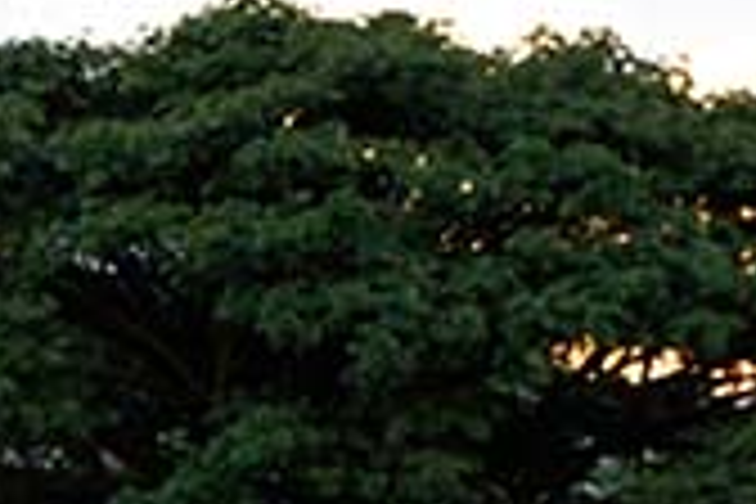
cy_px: 1188
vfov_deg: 7.4
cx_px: -819
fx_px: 3651
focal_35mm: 174
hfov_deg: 10.7
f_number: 8
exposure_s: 1/200
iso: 4000
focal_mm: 30.5
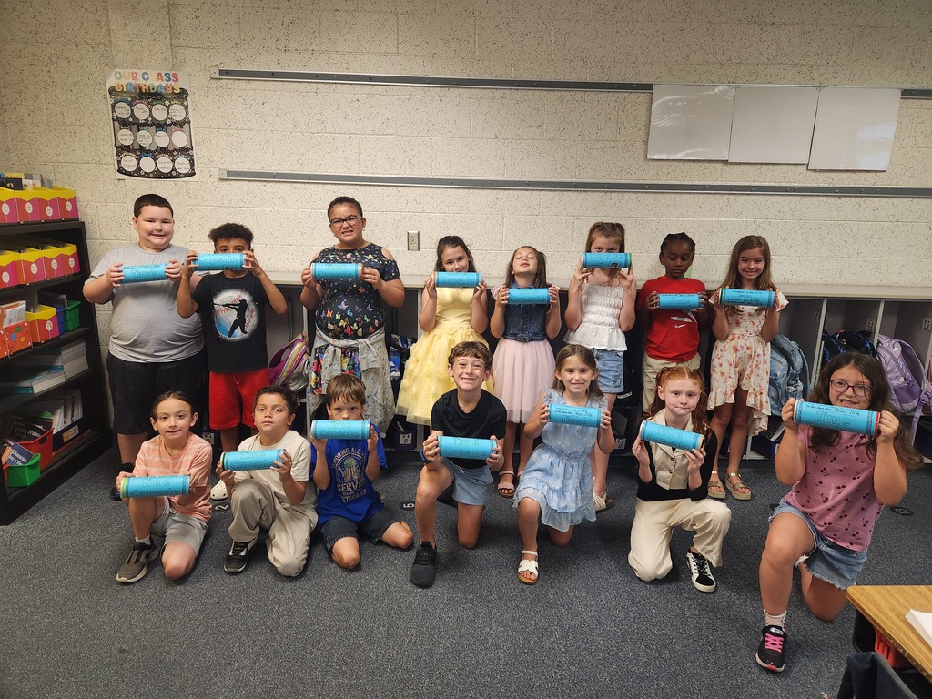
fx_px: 619
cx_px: 466
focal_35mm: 23
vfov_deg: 58.9
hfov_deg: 73.9
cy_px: 350
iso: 250
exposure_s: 1/120
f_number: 1.8
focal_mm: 5.4
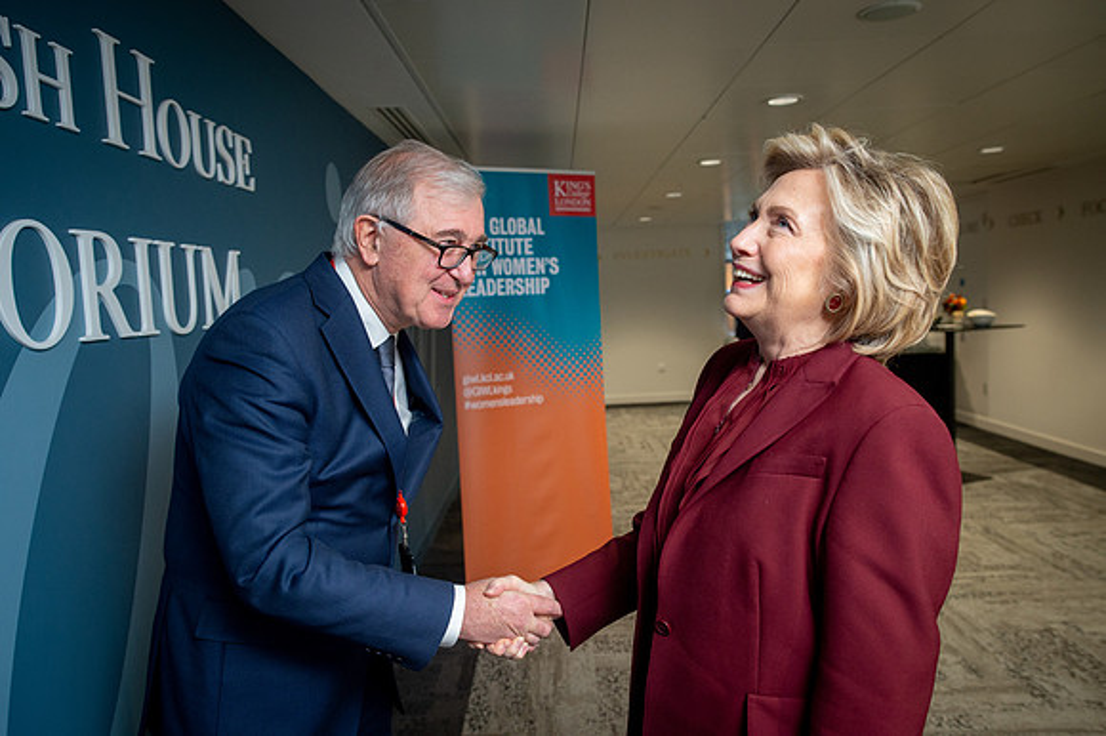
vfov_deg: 46.4
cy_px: 368
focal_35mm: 28
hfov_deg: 65.5
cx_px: 553
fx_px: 860
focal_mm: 28
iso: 1600
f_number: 4
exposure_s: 1/250
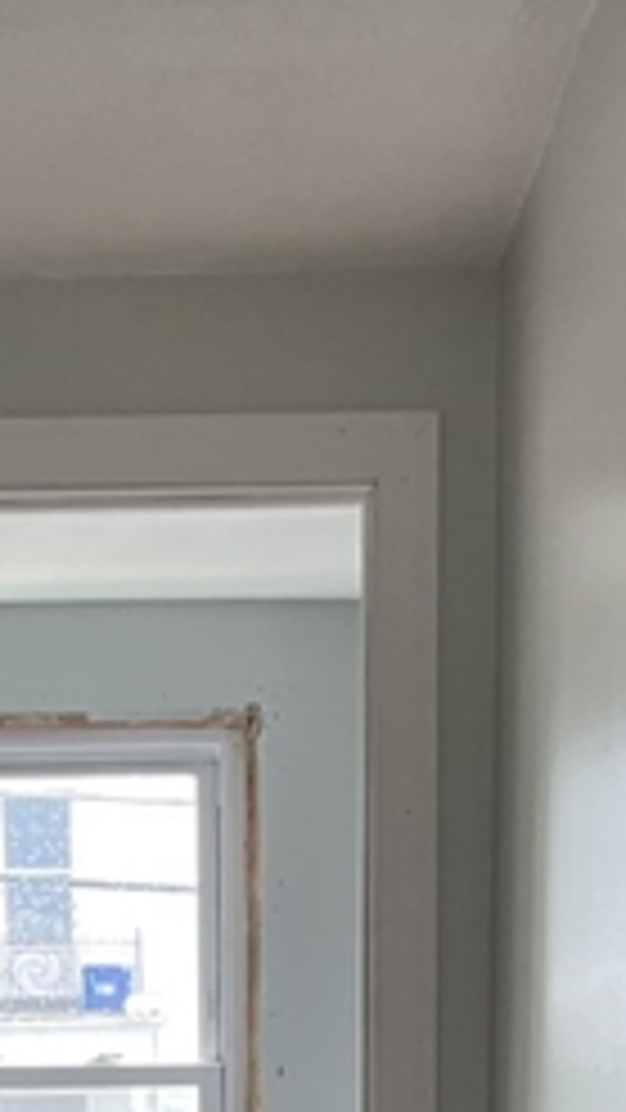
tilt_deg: -11.4
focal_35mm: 88
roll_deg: +1.0
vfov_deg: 21.1
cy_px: 1576
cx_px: 158
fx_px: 2596
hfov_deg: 13.7
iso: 125
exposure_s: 1/119
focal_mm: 5.1
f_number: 1.6
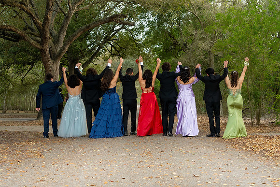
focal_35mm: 63
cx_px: 140
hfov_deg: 31.9
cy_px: 94
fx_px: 490
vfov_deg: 21.6
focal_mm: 42
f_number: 3.2
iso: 250
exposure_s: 1/200
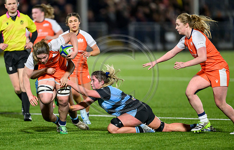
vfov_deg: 2.8
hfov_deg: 4.4
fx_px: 3053
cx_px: 97
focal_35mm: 475
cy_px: 91
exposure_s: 1/1000
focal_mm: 400
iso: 5000
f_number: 2.8
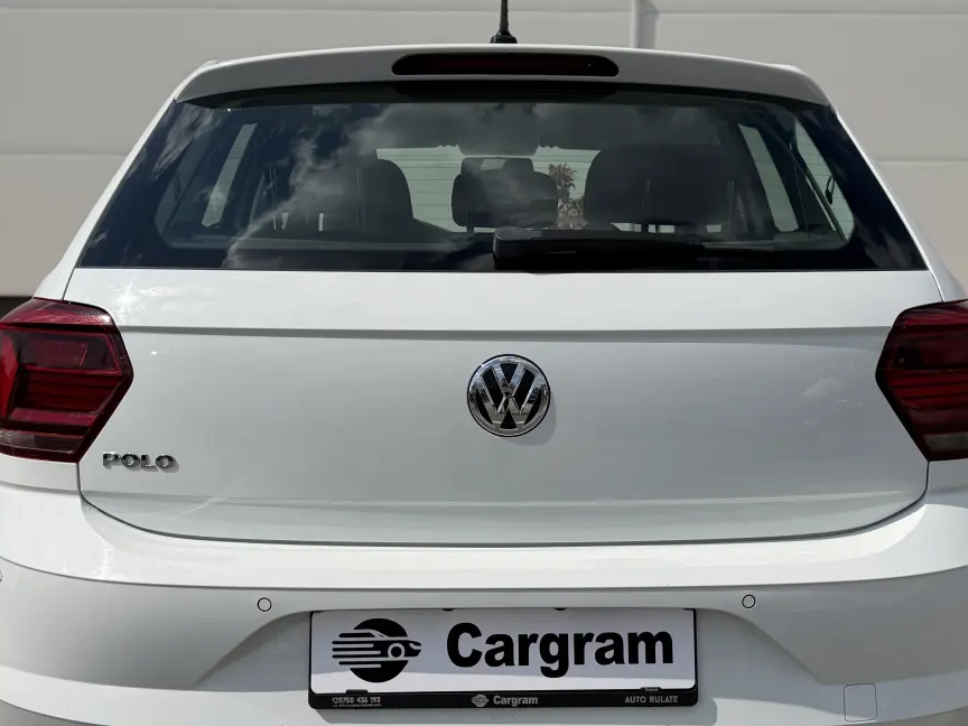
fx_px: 1119
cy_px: 425
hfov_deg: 46.8
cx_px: 524
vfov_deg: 35.9
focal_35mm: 40
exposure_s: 1/11905
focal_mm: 6.76
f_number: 1.78
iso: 80
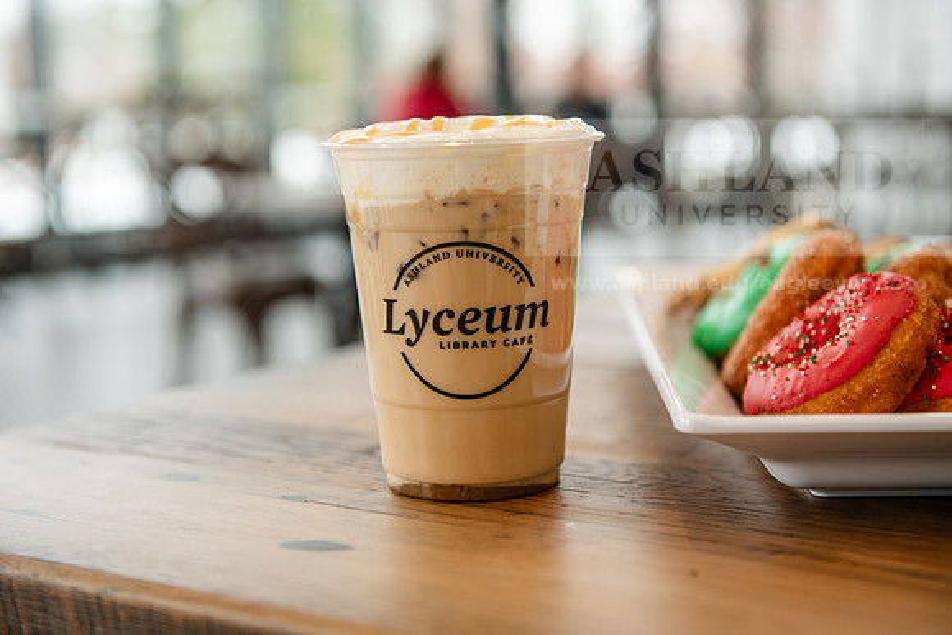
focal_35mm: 58
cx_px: 476
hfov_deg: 34.5
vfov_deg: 23.4
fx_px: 1534
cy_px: 318
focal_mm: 58
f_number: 3.5
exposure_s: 1/200
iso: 500
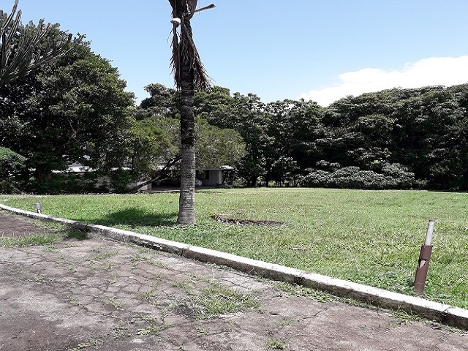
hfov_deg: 65.3
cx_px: 234
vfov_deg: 51.4
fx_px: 365
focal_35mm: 27
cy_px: 176
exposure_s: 1/998
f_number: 1.9
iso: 40
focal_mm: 3.6
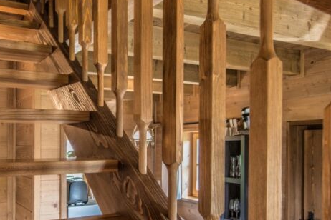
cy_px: 130
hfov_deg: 50.0
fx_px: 349
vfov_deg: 35.0
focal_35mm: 38
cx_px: 117
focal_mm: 14
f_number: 5
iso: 100
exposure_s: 1/13
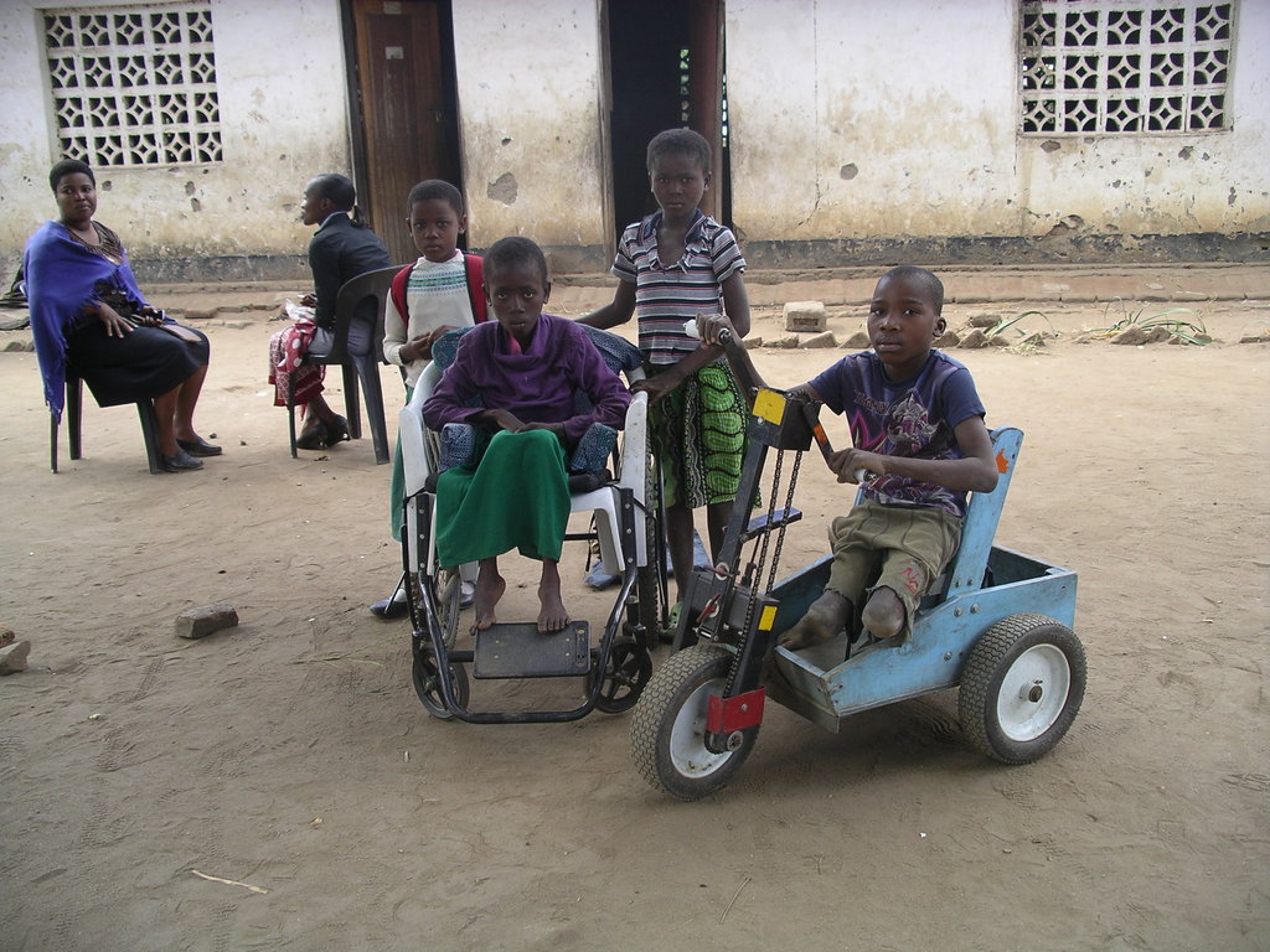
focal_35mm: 37
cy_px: 476
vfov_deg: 38.7
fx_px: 1357
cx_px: 635
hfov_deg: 50.1
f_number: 2.8
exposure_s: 1/144
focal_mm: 7.8
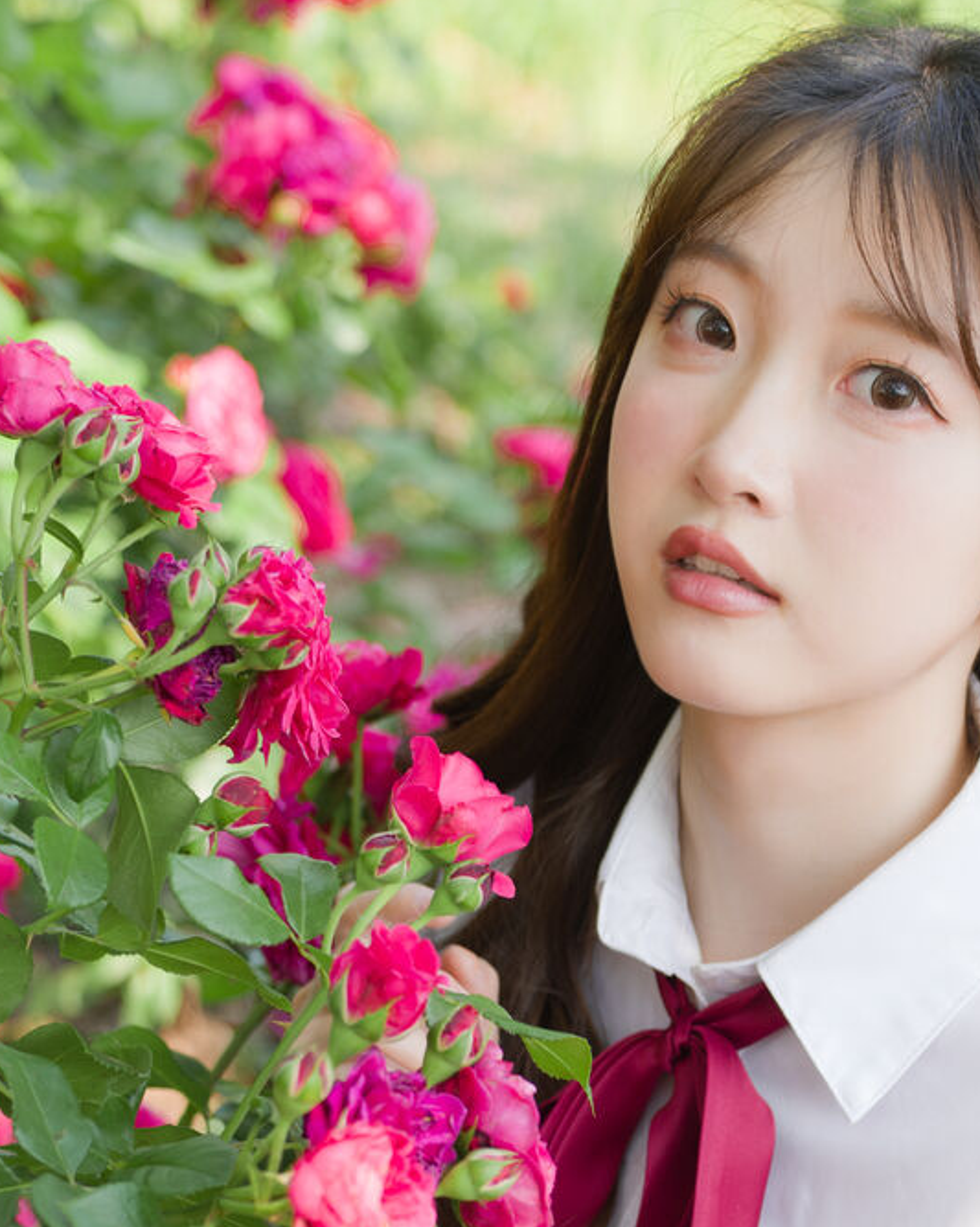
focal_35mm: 114
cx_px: 872
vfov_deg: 16.7
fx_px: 4136
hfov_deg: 13.4
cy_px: 1029
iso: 100
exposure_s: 1/250
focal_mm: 45
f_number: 2.8
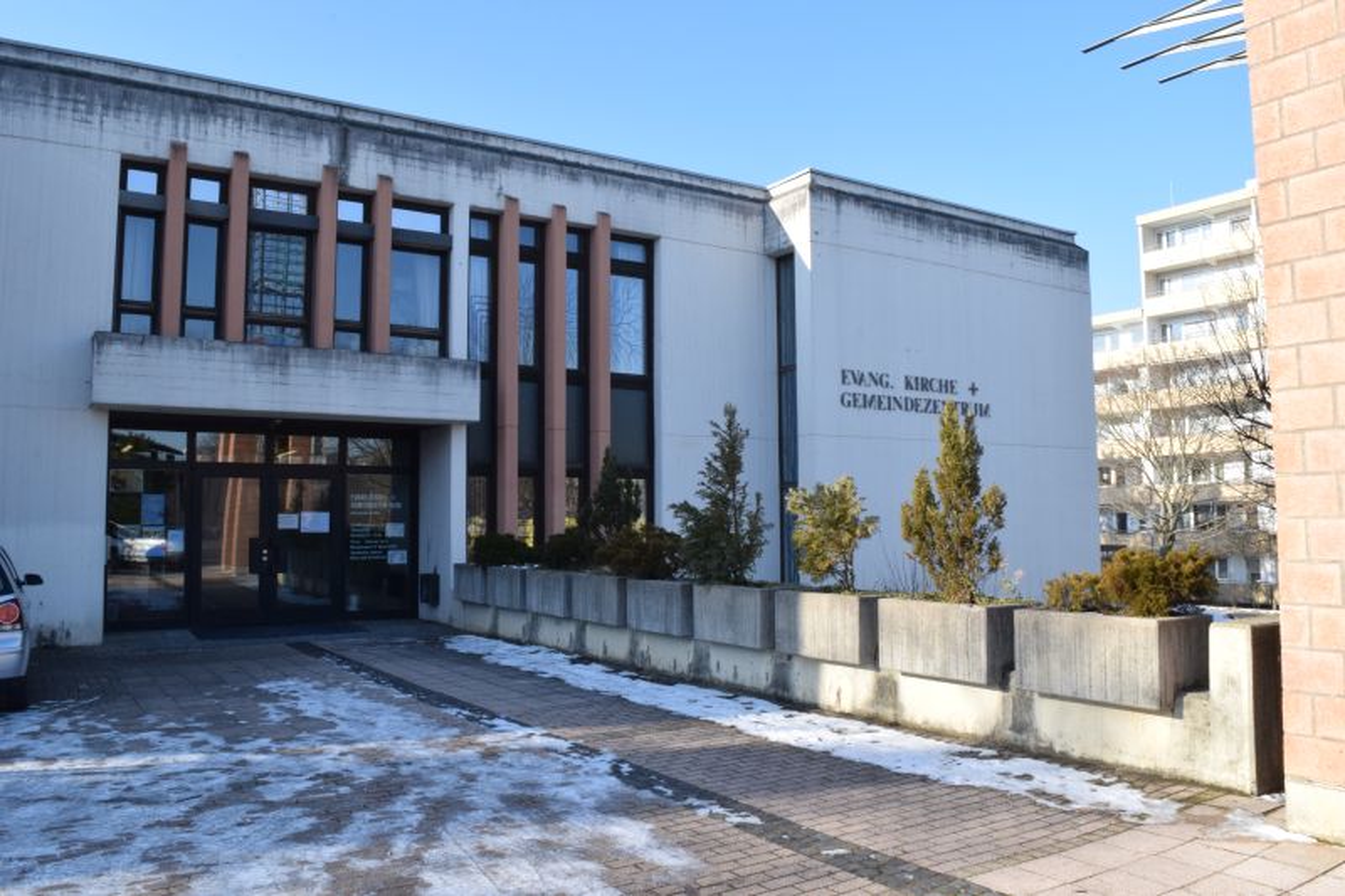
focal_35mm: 27
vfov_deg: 47.9
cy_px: 448
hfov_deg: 67.4
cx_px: 672
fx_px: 1008
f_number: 22
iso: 800
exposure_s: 1/125
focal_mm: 18
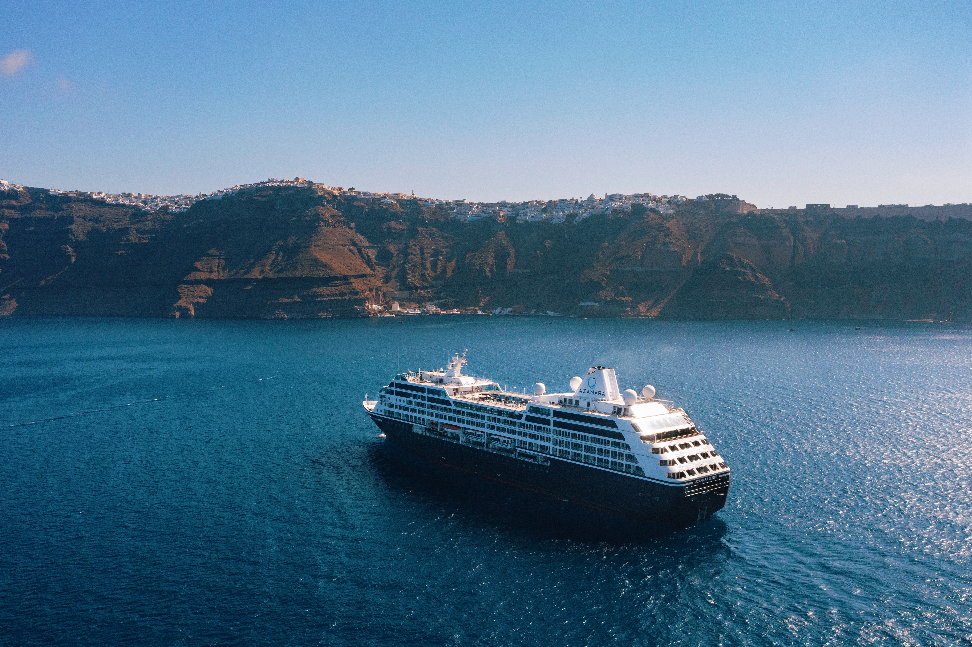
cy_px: 301
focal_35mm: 30
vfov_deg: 43.6
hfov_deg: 61.9
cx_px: 494
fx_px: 810
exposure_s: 1/200
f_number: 4.5
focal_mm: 10.26
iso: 400
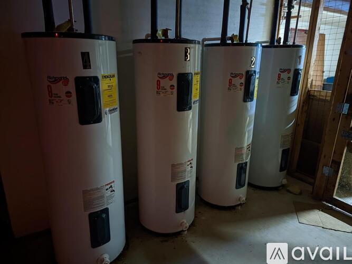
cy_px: 132
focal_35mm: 24
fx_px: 244
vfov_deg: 56.8
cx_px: 176
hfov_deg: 71.6
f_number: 1.85
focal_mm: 6.81
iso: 3430
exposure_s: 1/24
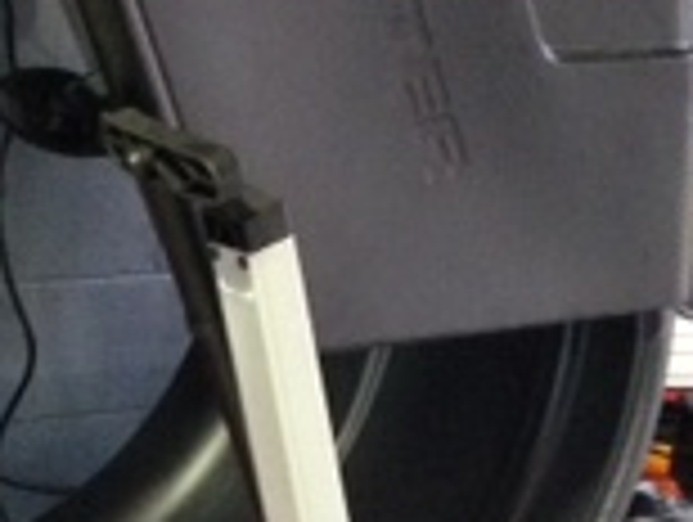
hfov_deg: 14.3
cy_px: 364
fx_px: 2747
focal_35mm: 137
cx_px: 99
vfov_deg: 10.8
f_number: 2.4
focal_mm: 4.12
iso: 400
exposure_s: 1/20
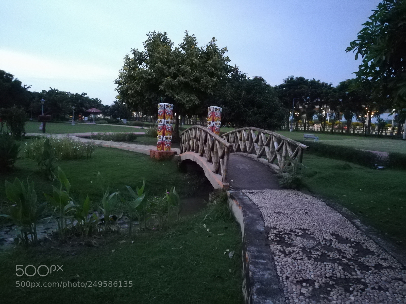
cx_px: 203
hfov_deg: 67.3
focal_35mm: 26
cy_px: 152
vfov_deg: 53.1
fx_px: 305
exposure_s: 1/14.3
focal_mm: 3.83
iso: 2000
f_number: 2.2
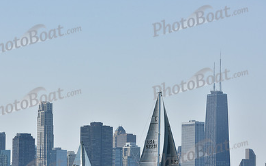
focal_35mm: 250
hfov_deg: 8.4
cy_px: 127
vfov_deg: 5.3
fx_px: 1813
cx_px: 117
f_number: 8
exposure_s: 1/1250
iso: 250
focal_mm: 165
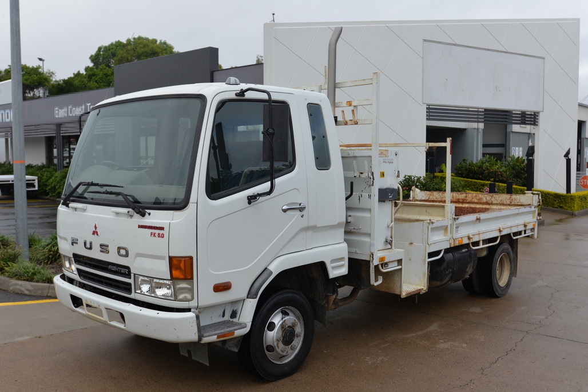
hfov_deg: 54.4
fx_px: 572
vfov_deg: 37.9
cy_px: 196
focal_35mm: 35
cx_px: 294
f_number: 8
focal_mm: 35
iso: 160
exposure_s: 1/250
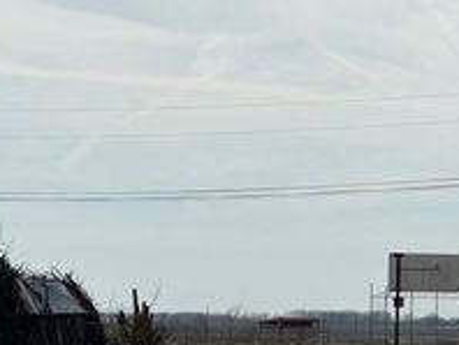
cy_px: 267
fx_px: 1606
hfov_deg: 15.6
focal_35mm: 121
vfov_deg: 12.2
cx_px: 554
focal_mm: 6.76
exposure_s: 1/11364
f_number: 1.78
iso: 64
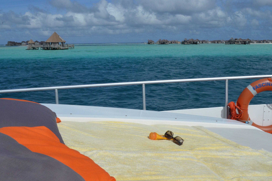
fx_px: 302
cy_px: 90
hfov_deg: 48.5
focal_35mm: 40
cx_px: 139
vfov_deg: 33.4
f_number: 18
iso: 1000
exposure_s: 1/1250
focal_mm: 26
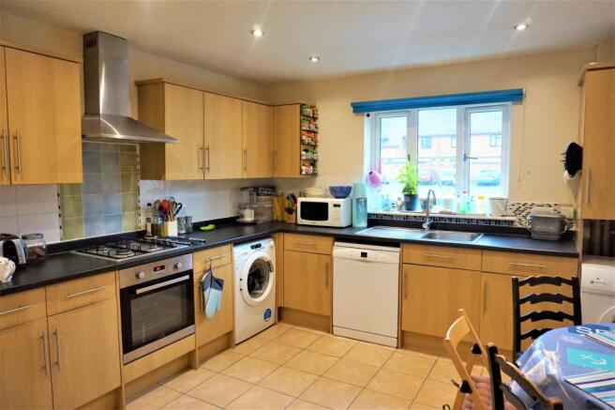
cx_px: 308
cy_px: 205
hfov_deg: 73.8
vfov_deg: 53.1
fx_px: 410
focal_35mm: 24
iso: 1600
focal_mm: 16
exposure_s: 1/160
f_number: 4
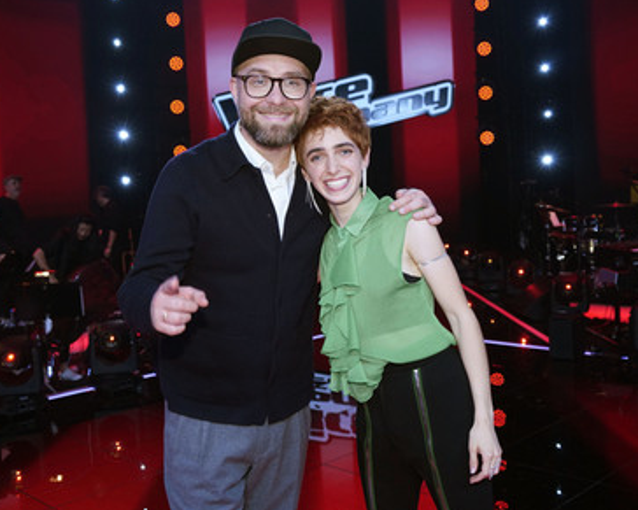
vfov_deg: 41.1
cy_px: 252
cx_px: 285
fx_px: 680
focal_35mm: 36
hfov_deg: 50.2
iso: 1600
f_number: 4.5
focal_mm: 31
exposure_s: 1/125
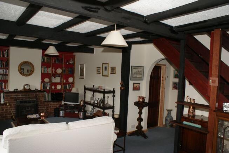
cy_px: 76
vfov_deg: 48.0
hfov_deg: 67.3
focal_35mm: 27
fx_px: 172
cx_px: 114
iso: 400
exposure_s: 1/60
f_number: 5.6
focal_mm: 18
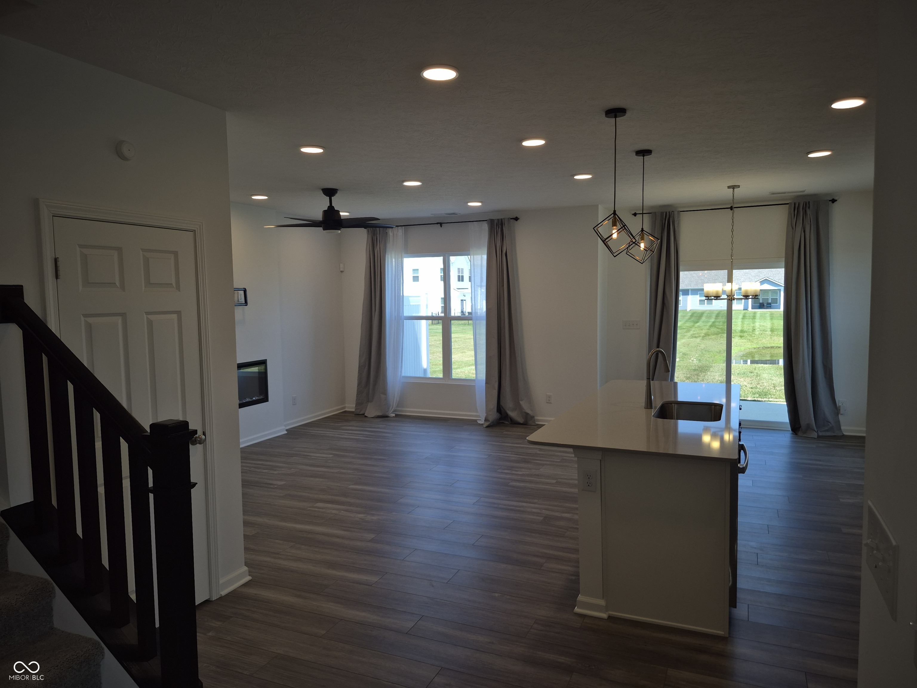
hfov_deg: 73.9
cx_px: 458
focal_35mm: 23
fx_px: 609
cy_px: 344
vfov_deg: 58.9
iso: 25
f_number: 1.8
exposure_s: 1/172
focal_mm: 5.4
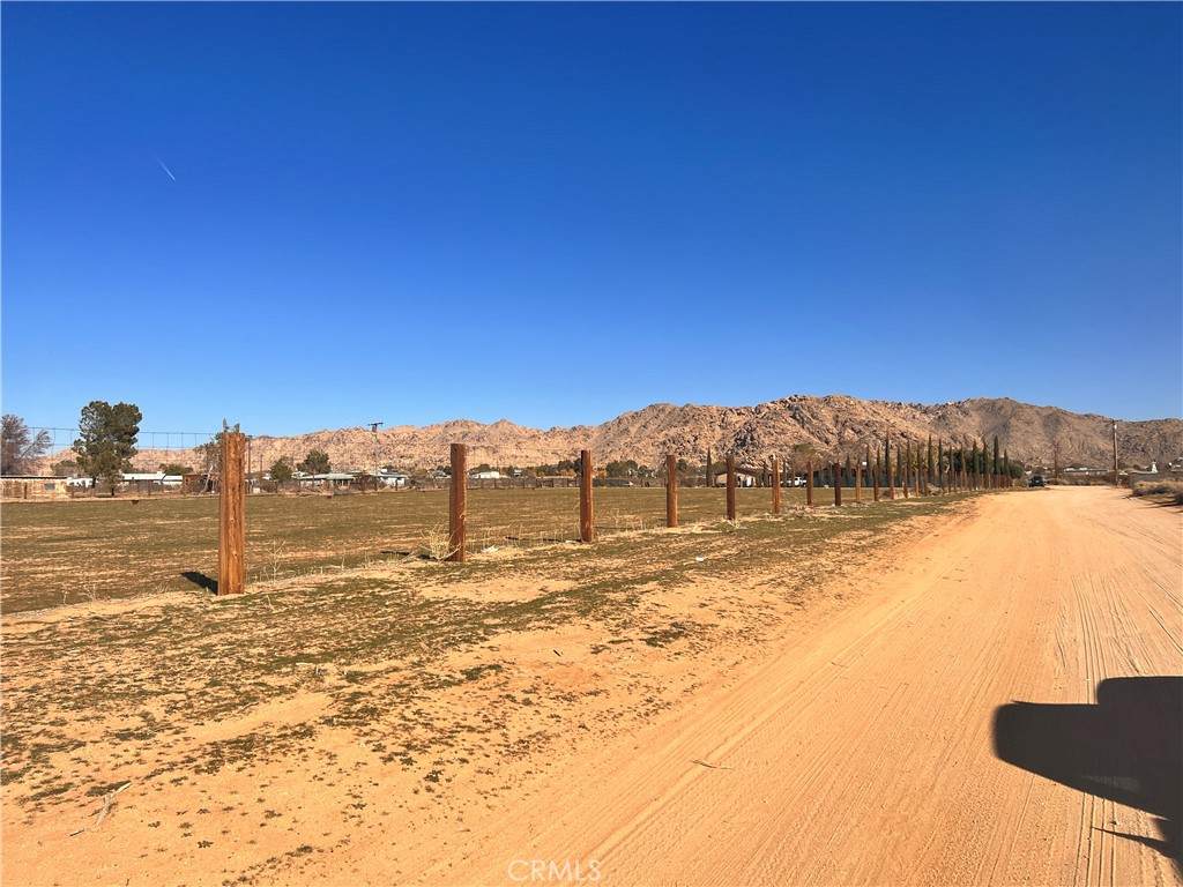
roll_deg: +0.9
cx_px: 592
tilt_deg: +2.7
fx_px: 889
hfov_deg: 67.3
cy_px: 444
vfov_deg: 53.1
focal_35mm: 26
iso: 50
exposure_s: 1/6211
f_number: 1.5
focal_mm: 5.7
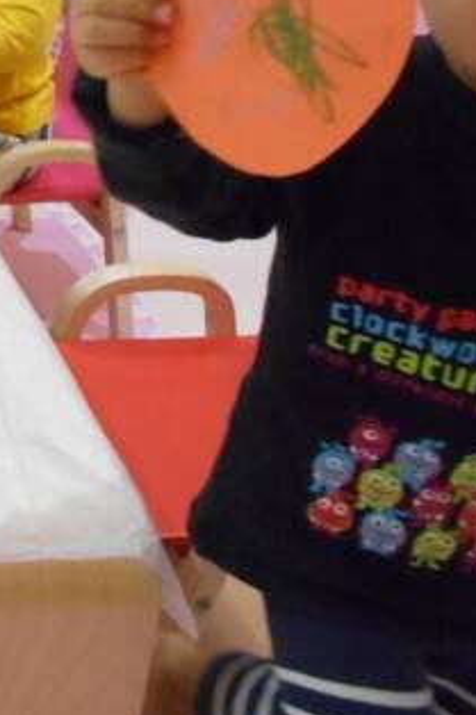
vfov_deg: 28.0
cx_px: -348
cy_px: 46
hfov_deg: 16.8
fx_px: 1370
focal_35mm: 69
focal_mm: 4.6
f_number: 3.2
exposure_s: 1/100
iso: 800
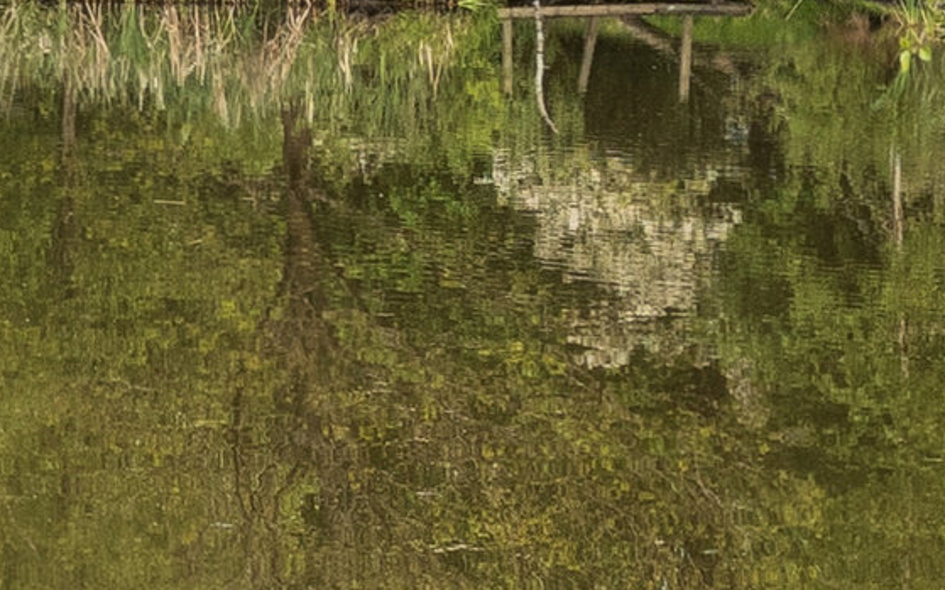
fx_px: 4506
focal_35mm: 175
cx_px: -637
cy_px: -341
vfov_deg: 7.3
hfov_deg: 11.3
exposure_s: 1/500
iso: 800
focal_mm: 21.6
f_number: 7.1
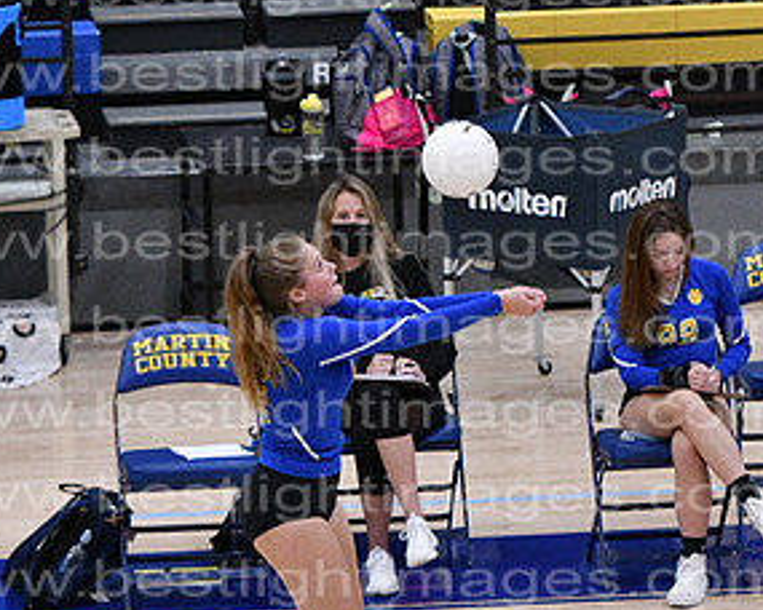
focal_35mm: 350
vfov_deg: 4.4
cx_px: 347
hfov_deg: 5.5
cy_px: 289
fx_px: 7904
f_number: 3.2
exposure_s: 1/1250
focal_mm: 122
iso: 6400
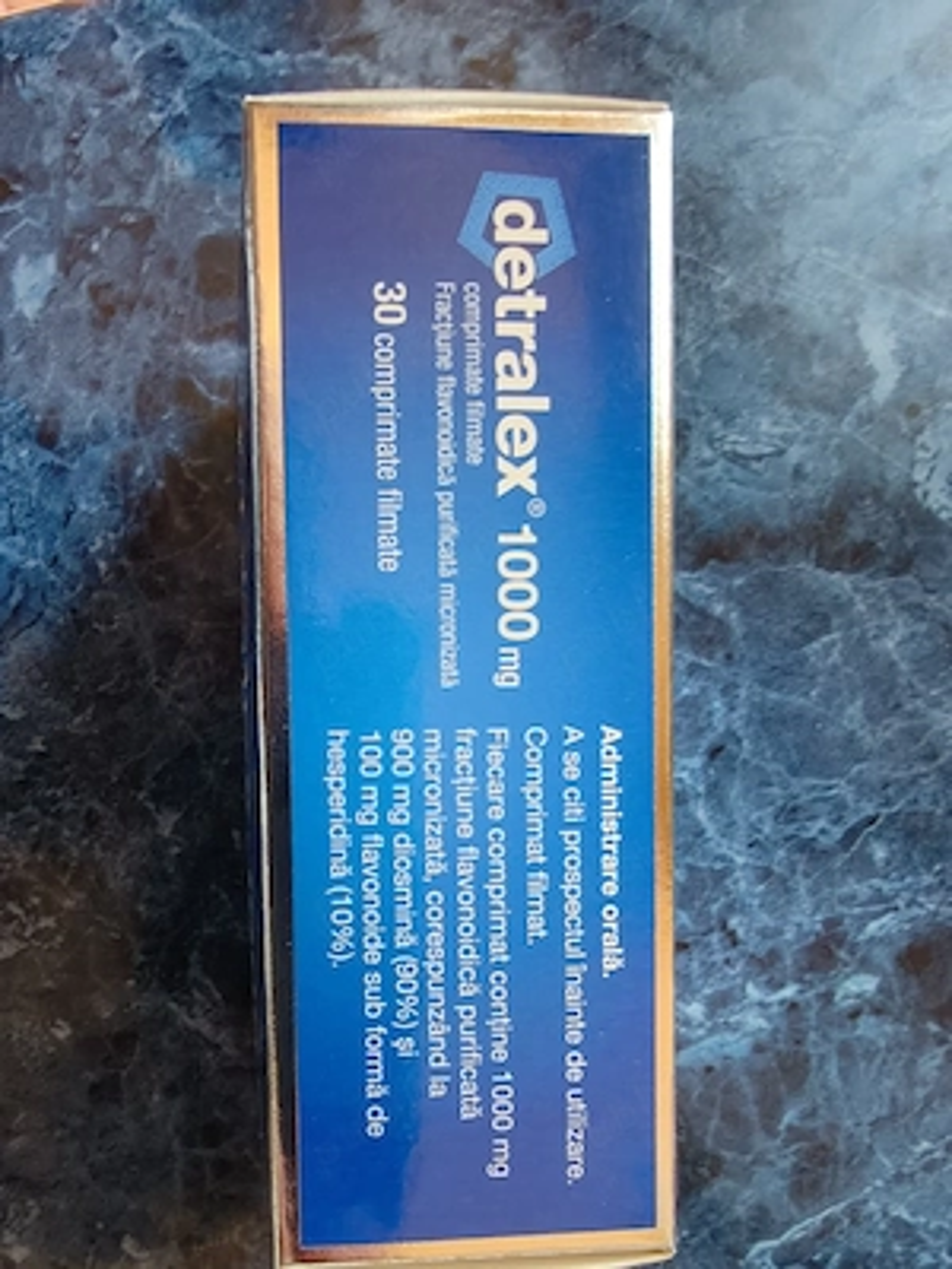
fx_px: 880
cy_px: 634
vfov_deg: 71.6
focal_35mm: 24
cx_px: 476
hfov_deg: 56.8
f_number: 2
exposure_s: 1/25.1
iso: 1504
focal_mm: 1.83
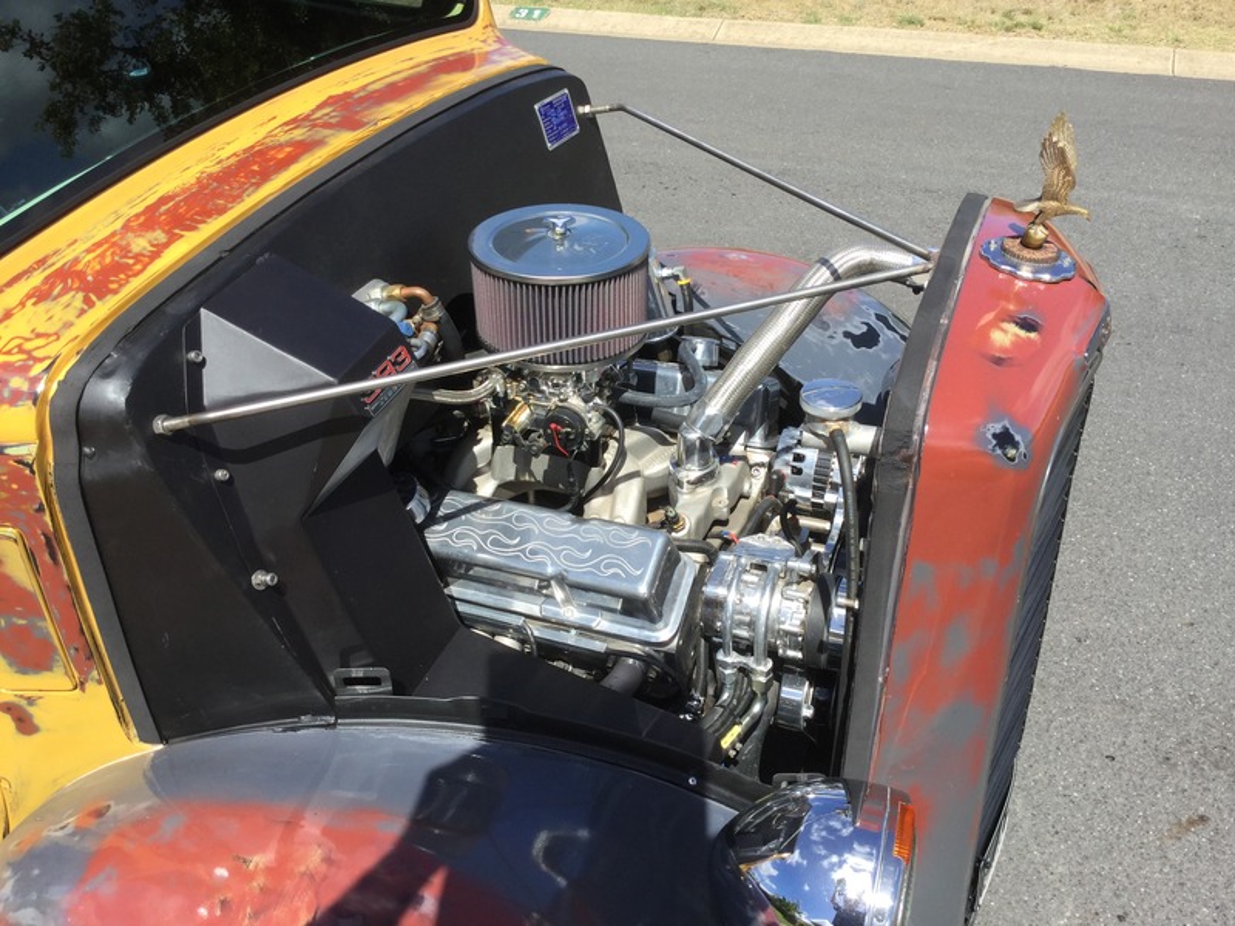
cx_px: 618
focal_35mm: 31
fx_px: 1106
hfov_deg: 58.4
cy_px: 463
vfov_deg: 45.4
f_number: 2.4
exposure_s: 1/858
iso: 25
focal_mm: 3.3
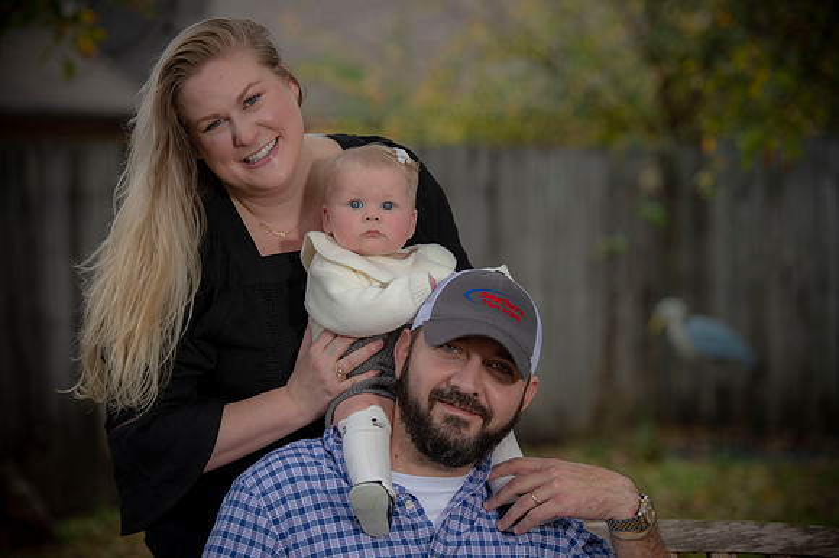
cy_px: 279
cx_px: 420
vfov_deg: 13.0
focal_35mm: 105
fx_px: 2446
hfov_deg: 19.5
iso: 160
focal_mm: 105
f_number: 3.5
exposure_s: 1/200
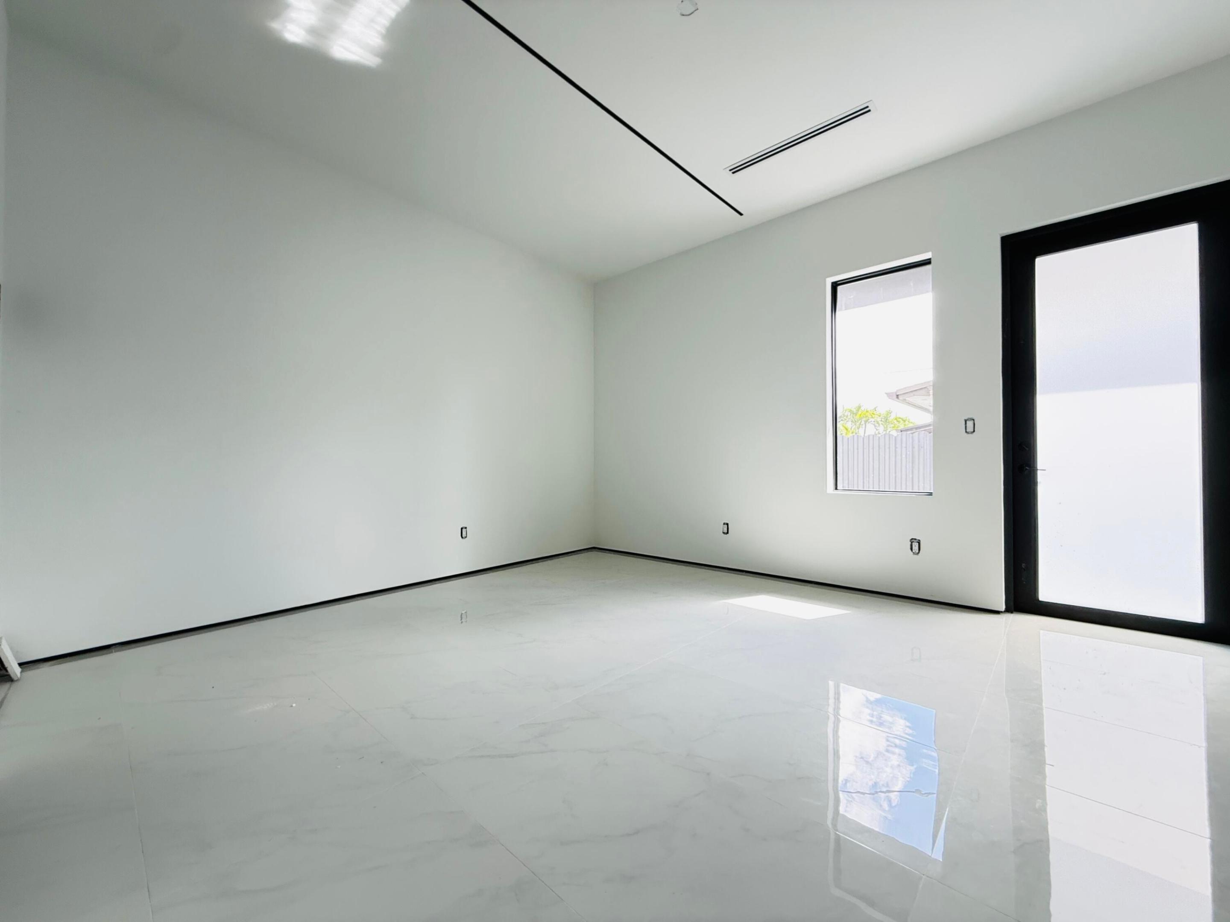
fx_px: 497
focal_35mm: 14
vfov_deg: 85.7
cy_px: 461
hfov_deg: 102.1
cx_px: 615
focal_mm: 2.22
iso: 200
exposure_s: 1/99
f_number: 2.2
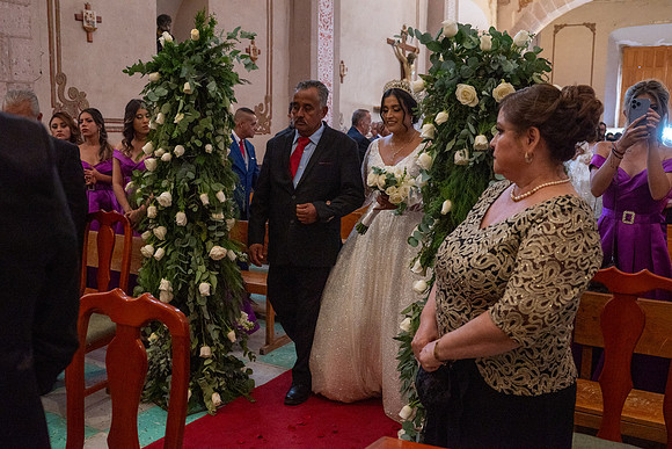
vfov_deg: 37.9
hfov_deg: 54.4
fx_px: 653
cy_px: 224
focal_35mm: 35
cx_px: 336
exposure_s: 1/125
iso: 2500
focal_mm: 35
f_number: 5
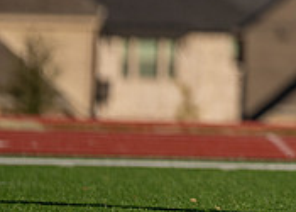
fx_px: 7146
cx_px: 522
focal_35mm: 850
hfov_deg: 2.4
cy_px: -93
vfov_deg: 1.7
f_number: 2.8
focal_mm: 200
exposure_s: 1/4000
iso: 250
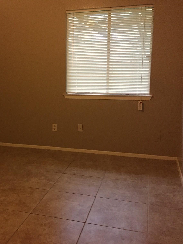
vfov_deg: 47.9
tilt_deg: -10.9
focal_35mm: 39
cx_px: 57
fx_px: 275
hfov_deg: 36.3
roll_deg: -0.3
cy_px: 122
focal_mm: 4.15
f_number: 2.2
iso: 250
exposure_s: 1/15
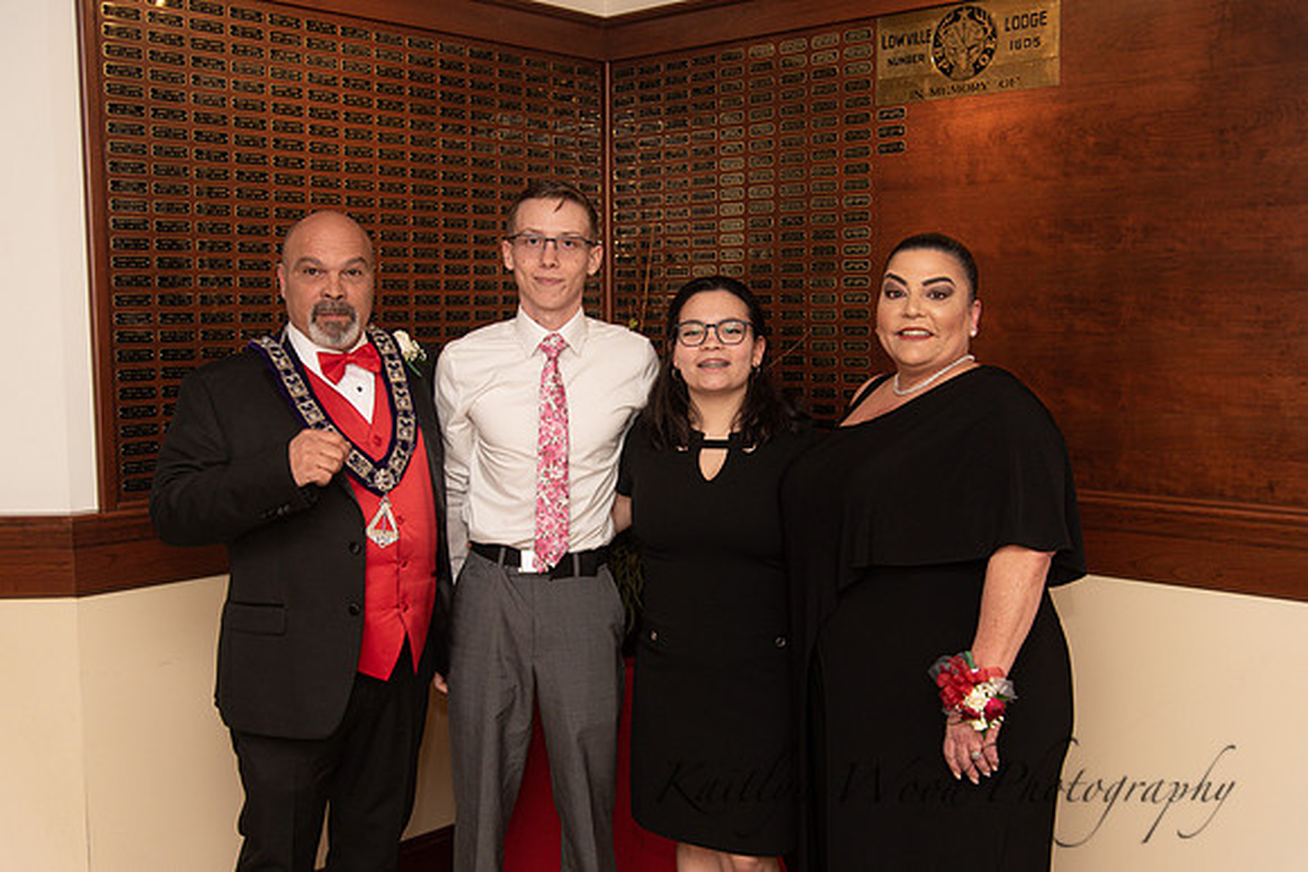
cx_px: 654
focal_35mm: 38
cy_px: 436
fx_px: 1381
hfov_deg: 50.7
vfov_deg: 35.1
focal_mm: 38
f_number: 4
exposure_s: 1/200
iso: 800
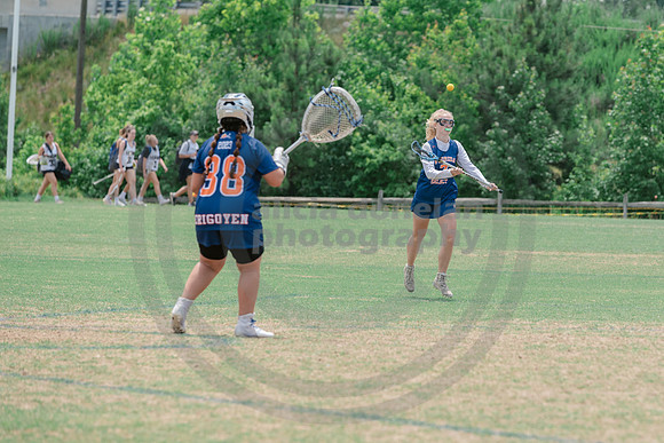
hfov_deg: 7.4
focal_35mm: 276
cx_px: 459
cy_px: 223
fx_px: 5096
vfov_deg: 5.0
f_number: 4.5
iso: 250
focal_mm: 200
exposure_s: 1/1250
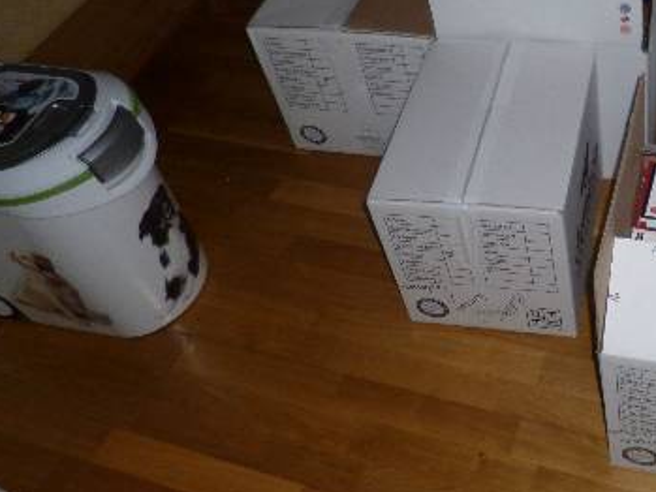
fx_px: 834
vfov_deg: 32.8
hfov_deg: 40.4
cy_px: 203
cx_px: 560
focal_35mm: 44
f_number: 2.5
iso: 100
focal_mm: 4.3
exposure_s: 1/60
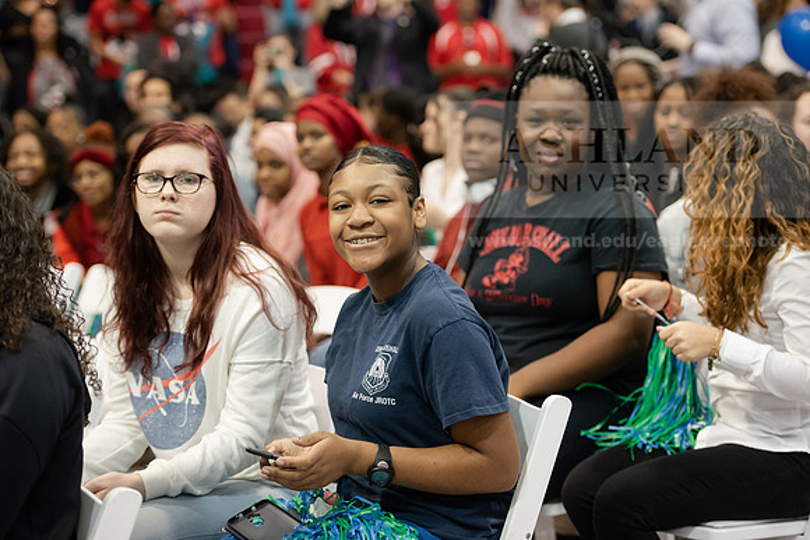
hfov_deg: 22.6
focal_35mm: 90
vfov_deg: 15.2
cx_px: 405
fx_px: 2025
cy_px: 270
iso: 3200
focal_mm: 90
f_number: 3.5
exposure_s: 1/160
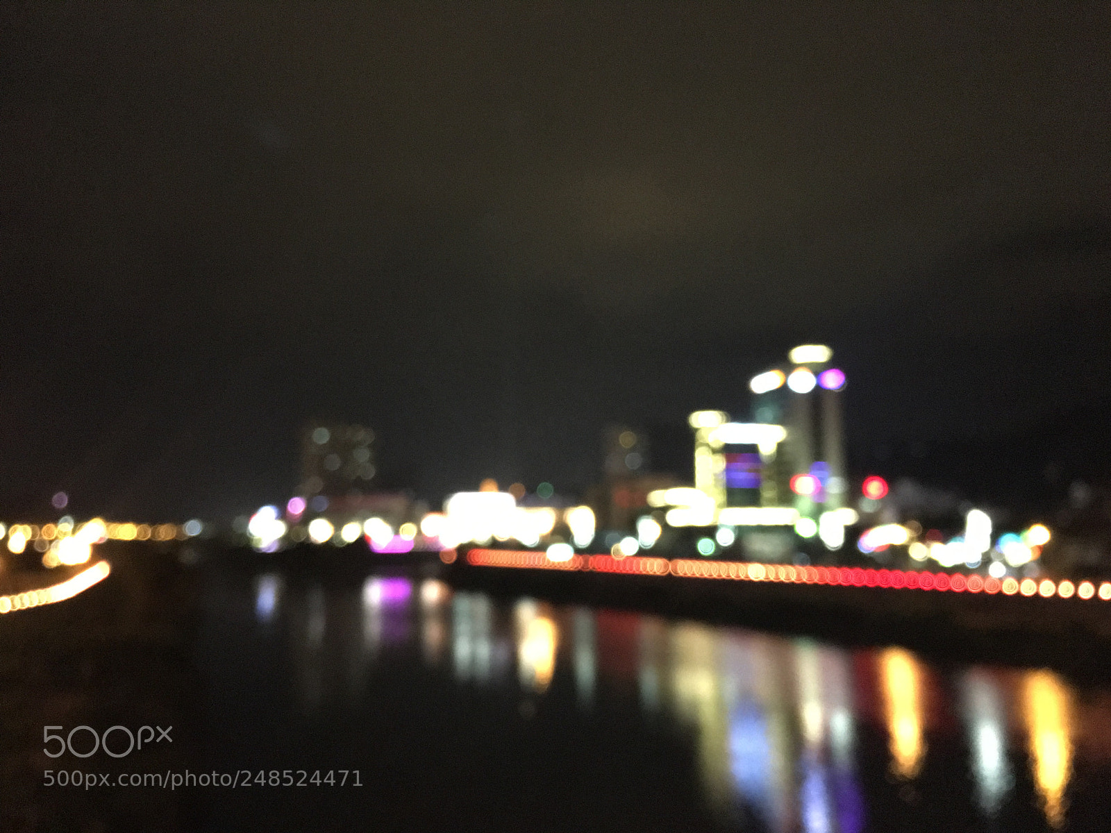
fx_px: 931
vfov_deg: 48.2
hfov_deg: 61.7
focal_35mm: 29
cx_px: 556
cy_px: 416
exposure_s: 1/4
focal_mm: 4.15
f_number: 2.2
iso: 800
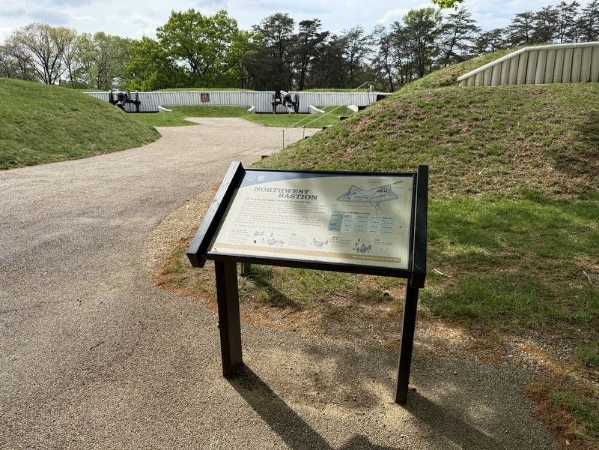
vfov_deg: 56.8
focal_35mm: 24
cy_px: 225
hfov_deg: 71.6
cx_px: 300
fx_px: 415
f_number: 1.78
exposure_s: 1/3759
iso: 100
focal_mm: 6.76
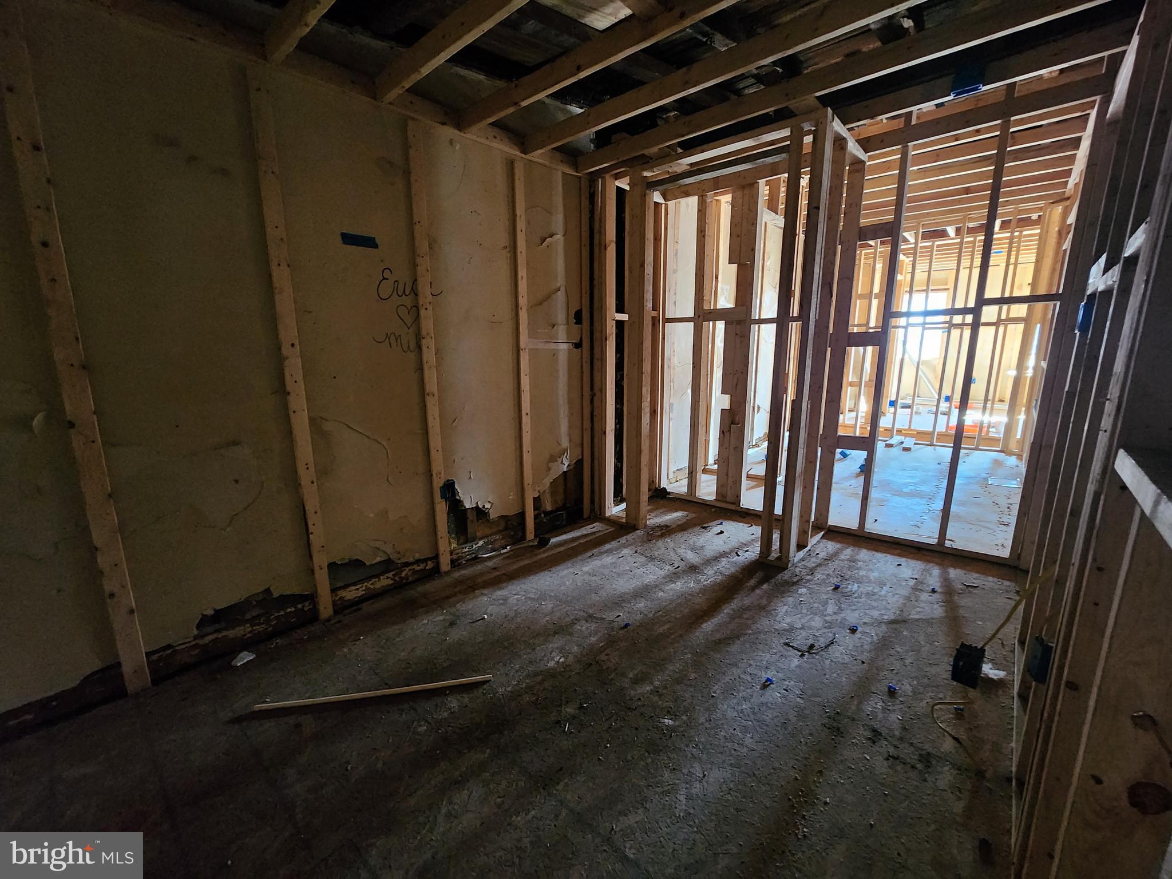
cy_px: 440
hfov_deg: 106.2
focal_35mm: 13
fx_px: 440
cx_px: 586
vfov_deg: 89.9
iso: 1000
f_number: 2.2
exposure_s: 1/24
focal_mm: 2.2
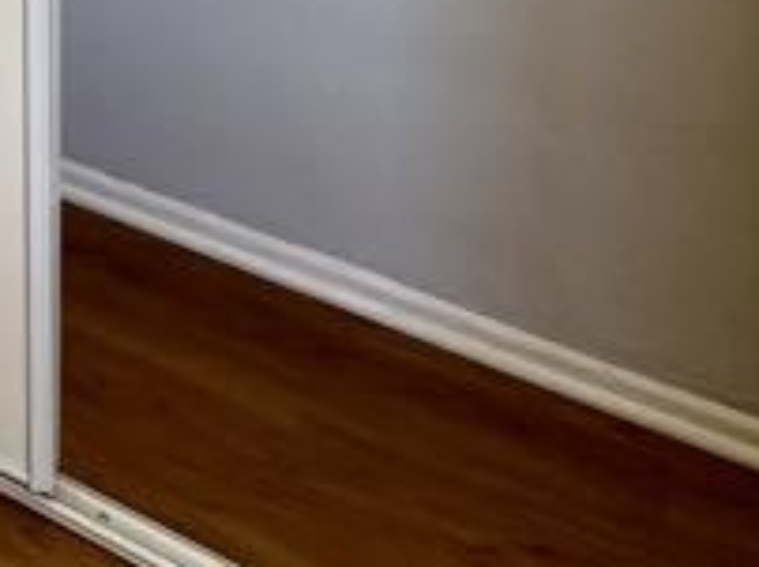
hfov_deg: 18.5
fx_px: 1555
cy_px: -657
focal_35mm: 71
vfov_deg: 15.3
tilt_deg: +0.9
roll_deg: -0.2
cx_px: -736
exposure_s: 1/60
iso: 200
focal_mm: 2.22
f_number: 2.2
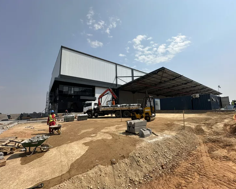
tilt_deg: +8.2
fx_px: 105
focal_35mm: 15
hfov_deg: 96.7
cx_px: 125
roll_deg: +1.7
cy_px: 96
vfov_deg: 84.0
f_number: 2.2
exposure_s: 1/2747
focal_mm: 2.22
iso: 50
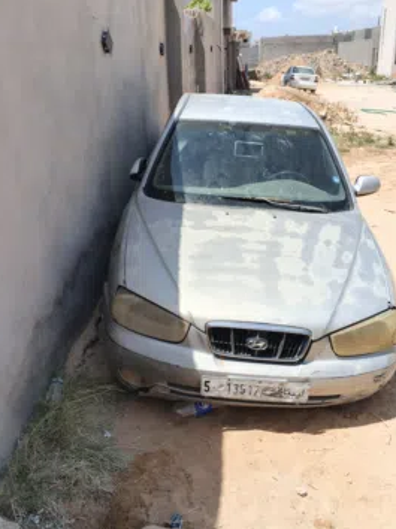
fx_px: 397
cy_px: 257
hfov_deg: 53.0
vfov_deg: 67.3
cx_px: 203
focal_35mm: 26
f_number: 1.6
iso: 51
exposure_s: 1/391
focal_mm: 4.11
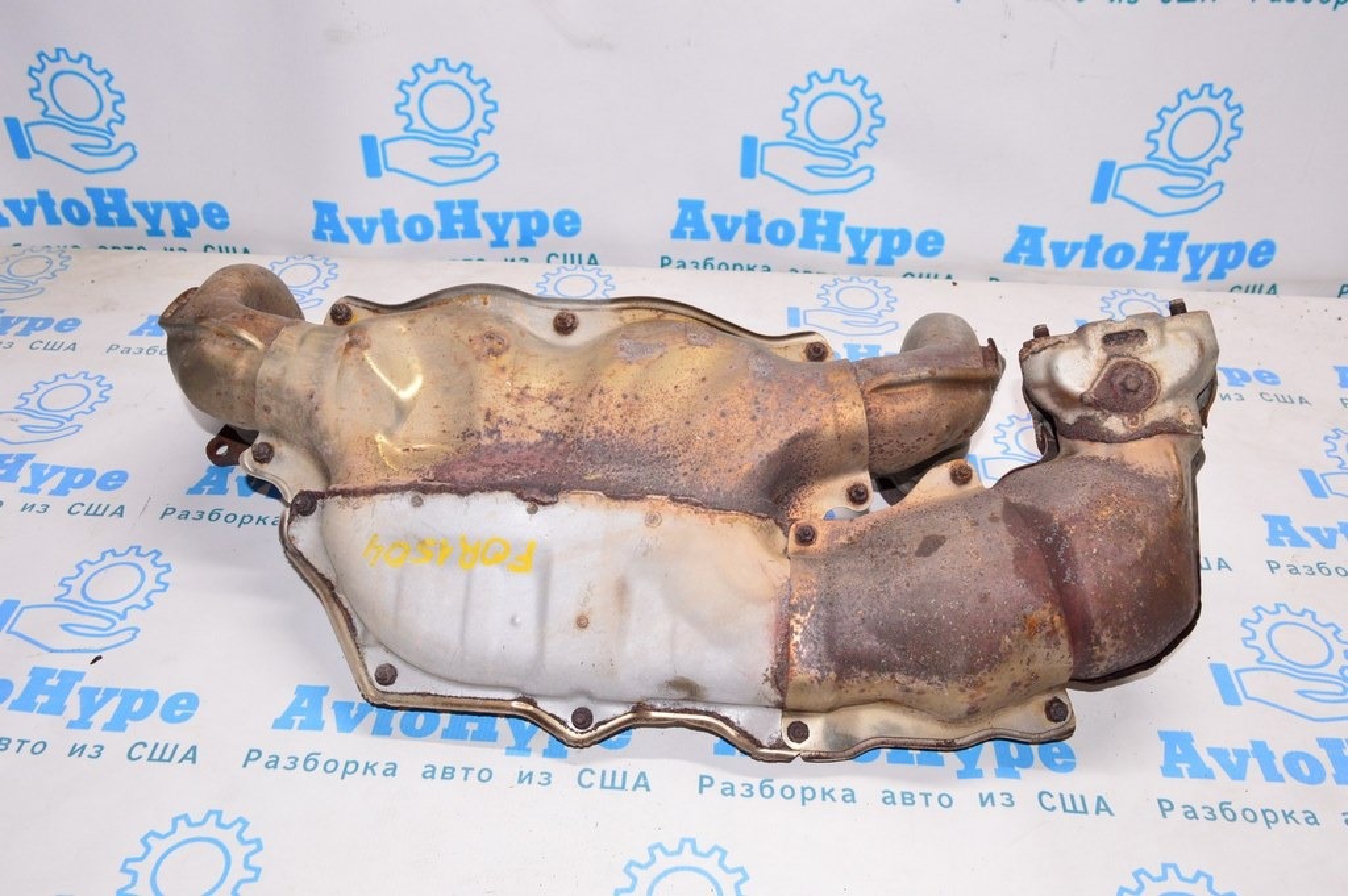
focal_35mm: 32
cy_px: 448
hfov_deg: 59.5
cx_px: 674
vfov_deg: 41.6
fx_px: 1179
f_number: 8
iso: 1600
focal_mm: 21
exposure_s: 1/60
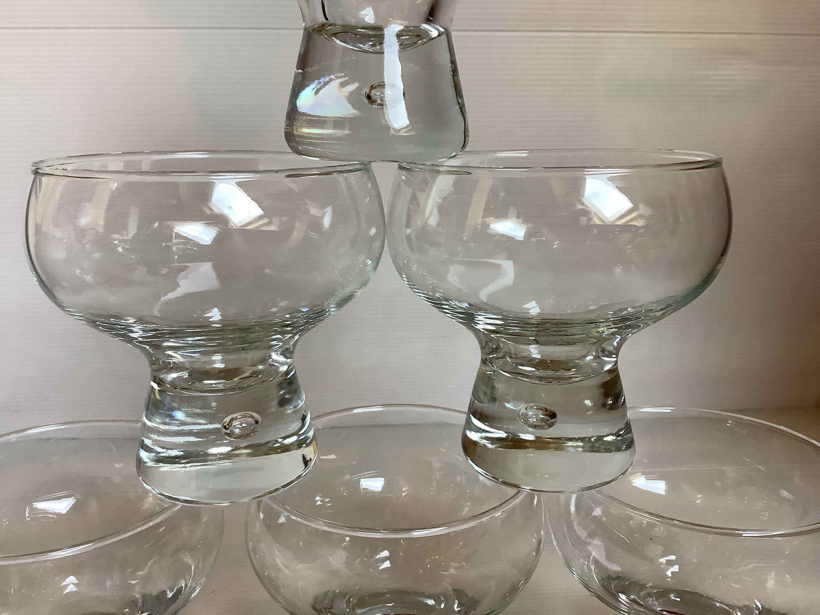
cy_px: 308
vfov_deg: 45.4
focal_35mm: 31
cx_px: 410
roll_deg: +0.7
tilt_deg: -13.8
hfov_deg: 58.4
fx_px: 734
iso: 80
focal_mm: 3.3
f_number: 2.4
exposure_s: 1/60
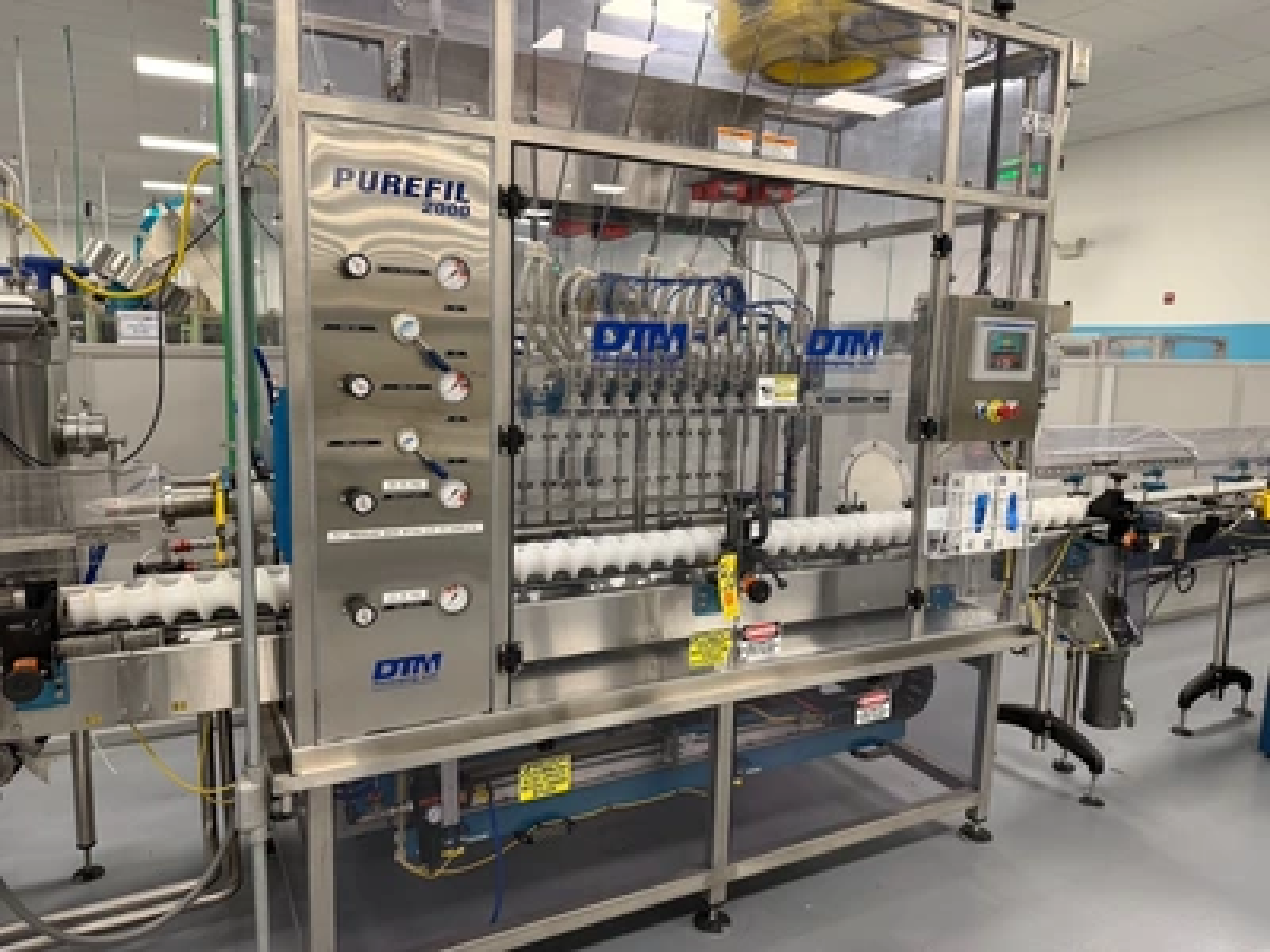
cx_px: 635
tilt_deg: -7.2
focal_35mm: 24
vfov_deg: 56.8
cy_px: 476
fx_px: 881
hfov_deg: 71.6
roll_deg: -1.0
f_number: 1.78
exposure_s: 1/60
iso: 200
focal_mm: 6.76
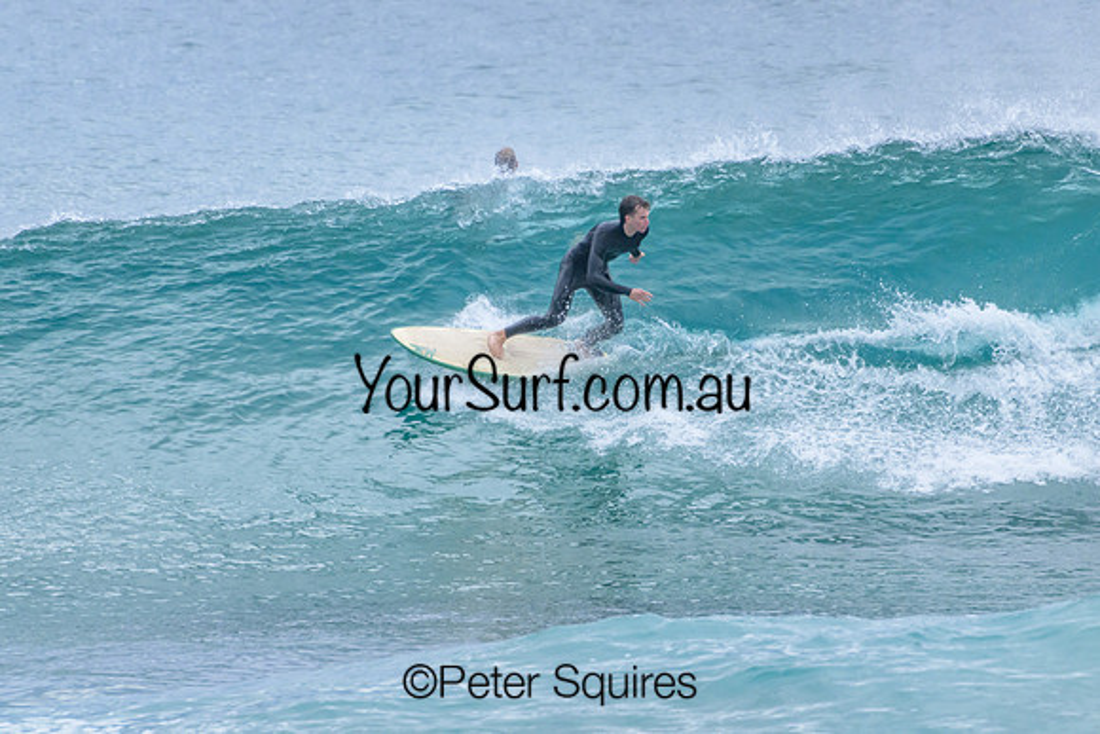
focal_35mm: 850
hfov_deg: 2.4
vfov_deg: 1.6
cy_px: 367
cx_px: 550
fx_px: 25977
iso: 2800
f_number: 11
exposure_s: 1/2000
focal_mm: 850
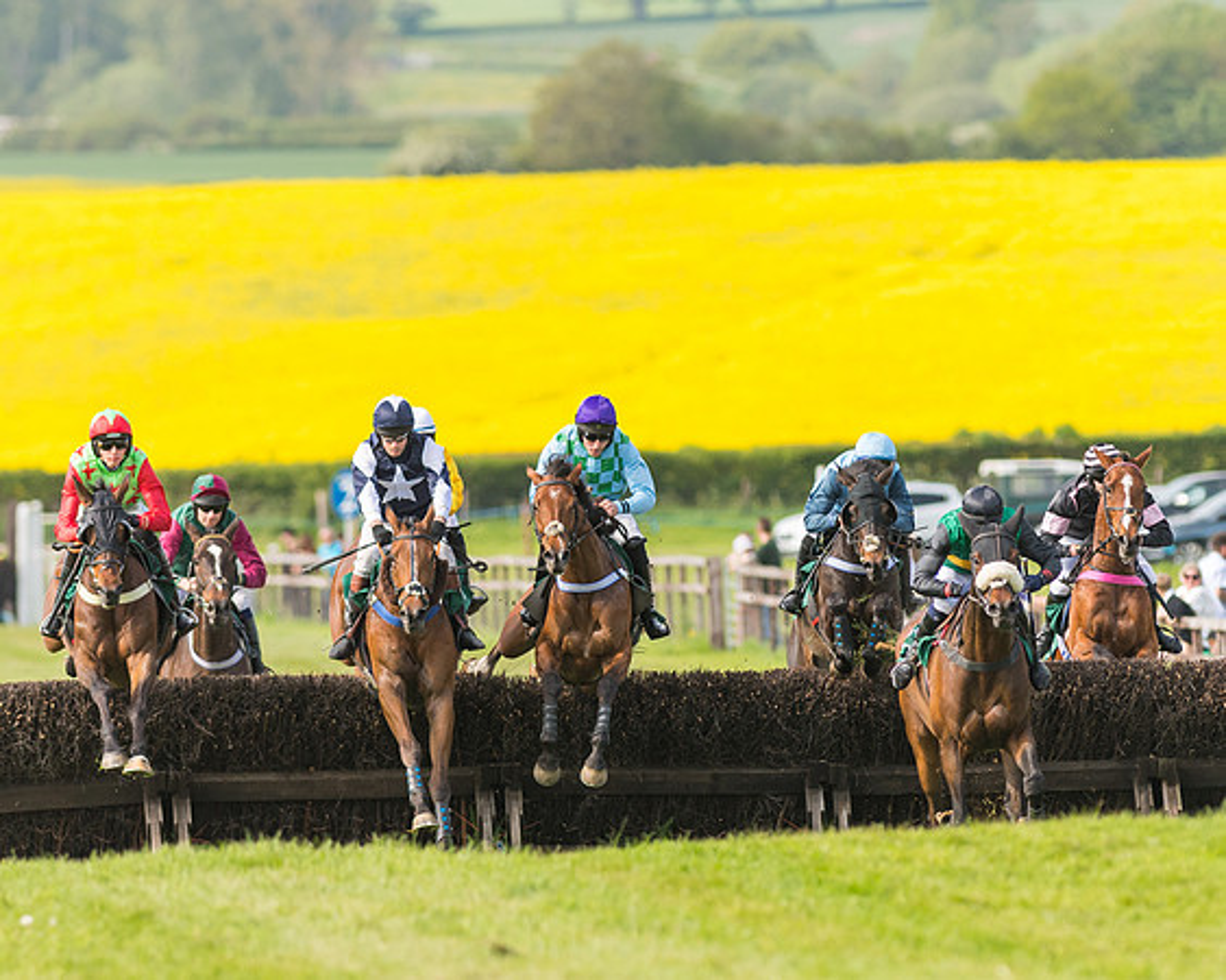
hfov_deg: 3.8
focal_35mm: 507
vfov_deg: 3.1
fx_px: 18382
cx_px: 671
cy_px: 490
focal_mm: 300
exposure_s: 1/2500
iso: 400
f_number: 5
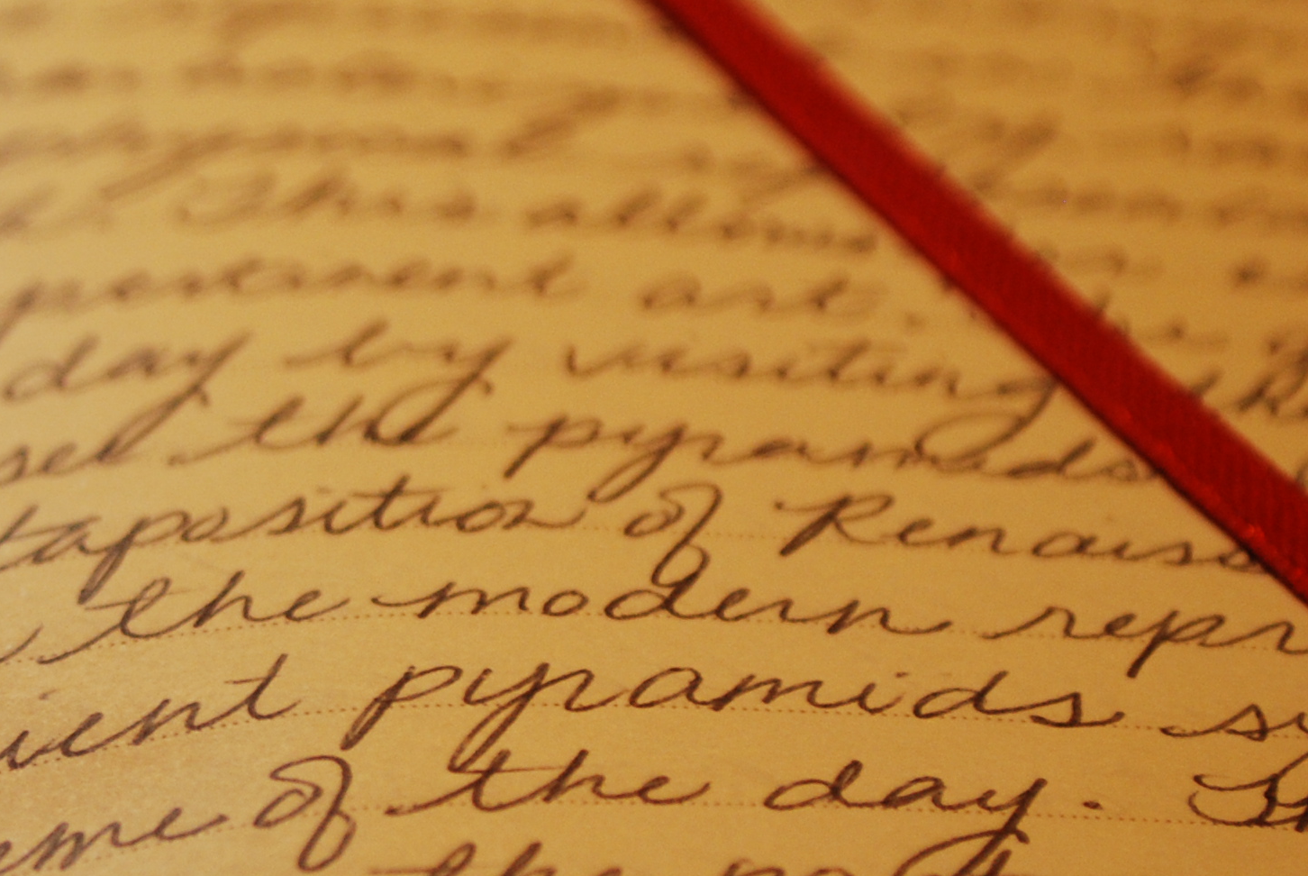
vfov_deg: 7.2
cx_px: -330
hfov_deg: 10.5
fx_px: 6984
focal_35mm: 192
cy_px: 425
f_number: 5.6
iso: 400
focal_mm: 48
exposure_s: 1/60
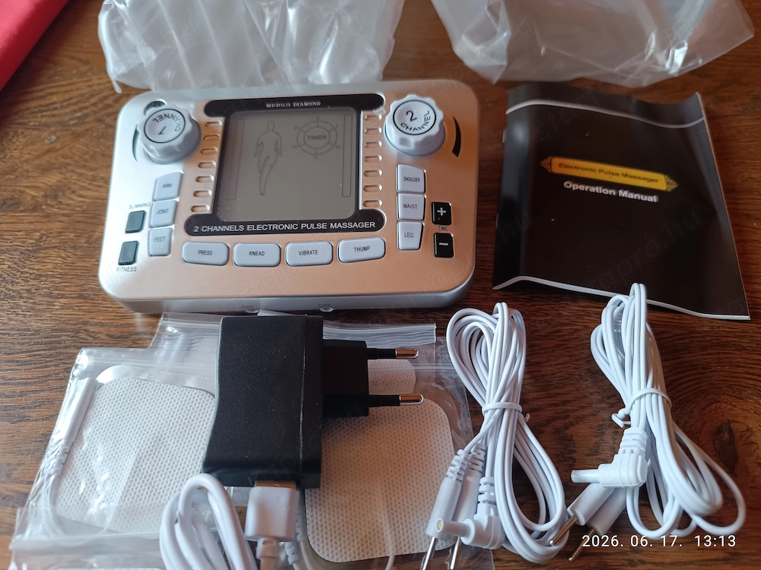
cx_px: 380
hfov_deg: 71.6
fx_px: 528
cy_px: 285
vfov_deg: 56.8
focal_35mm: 24
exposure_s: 1/100
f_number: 1.65
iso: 995
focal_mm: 6.14
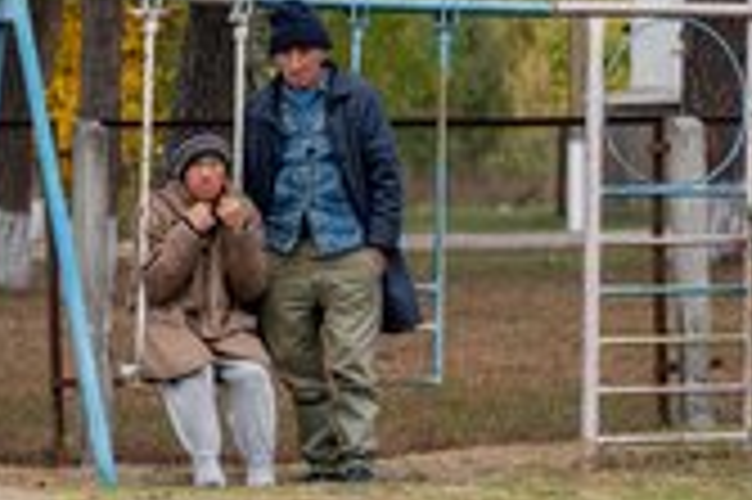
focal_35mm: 200
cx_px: 80
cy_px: 203
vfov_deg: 6.9
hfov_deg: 10.2
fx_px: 4174
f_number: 4
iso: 800
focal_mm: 75
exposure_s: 1/160
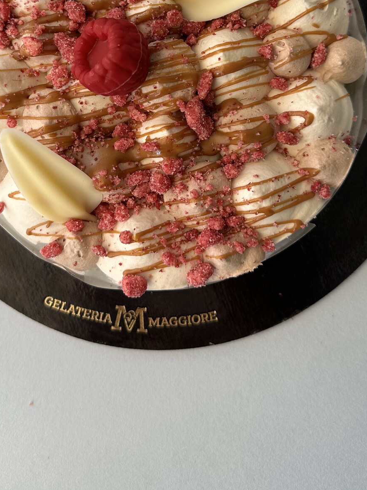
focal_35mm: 41
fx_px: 580
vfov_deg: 43.8
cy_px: 103
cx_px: 162
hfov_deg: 35.1
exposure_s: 1/299
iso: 80
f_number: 1.78
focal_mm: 6.86
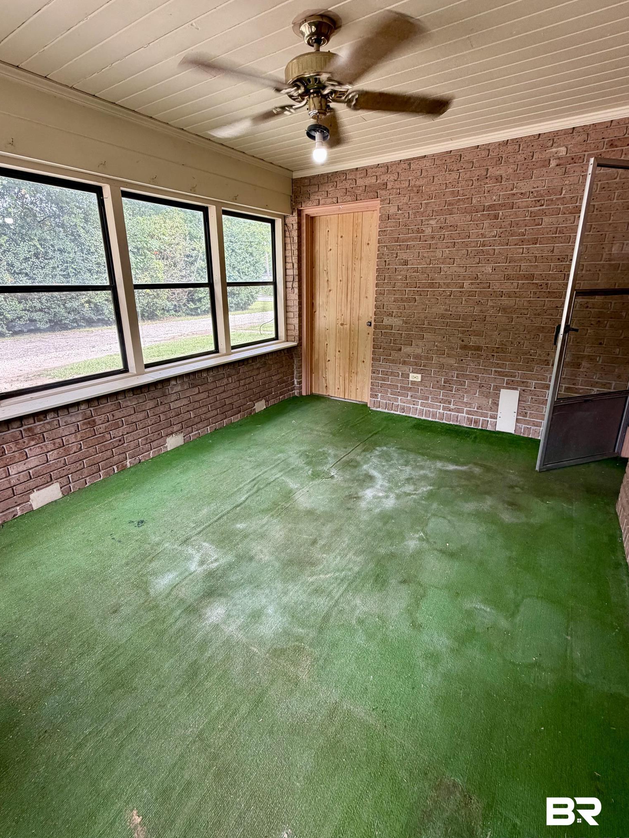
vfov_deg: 94.4
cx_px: 304
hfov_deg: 78.1
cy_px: 397
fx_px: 388
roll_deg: +1.0
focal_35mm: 16
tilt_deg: -16.4
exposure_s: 1/121
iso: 160
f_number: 2.2
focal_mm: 2.22
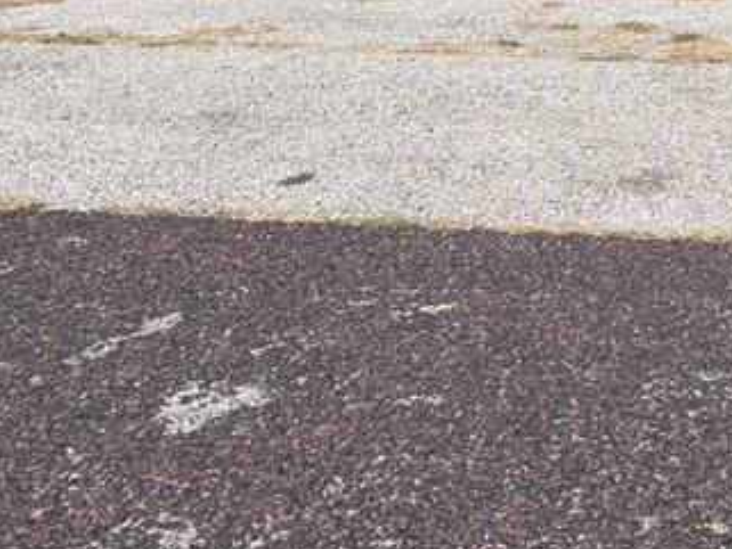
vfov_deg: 17.0
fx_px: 1756
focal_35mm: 83
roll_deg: +0.0
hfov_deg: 21.9
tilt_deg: -10.0
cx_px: 871
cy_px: -112
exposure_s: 1/2538
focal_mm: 5.96
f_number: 1.6
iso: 50
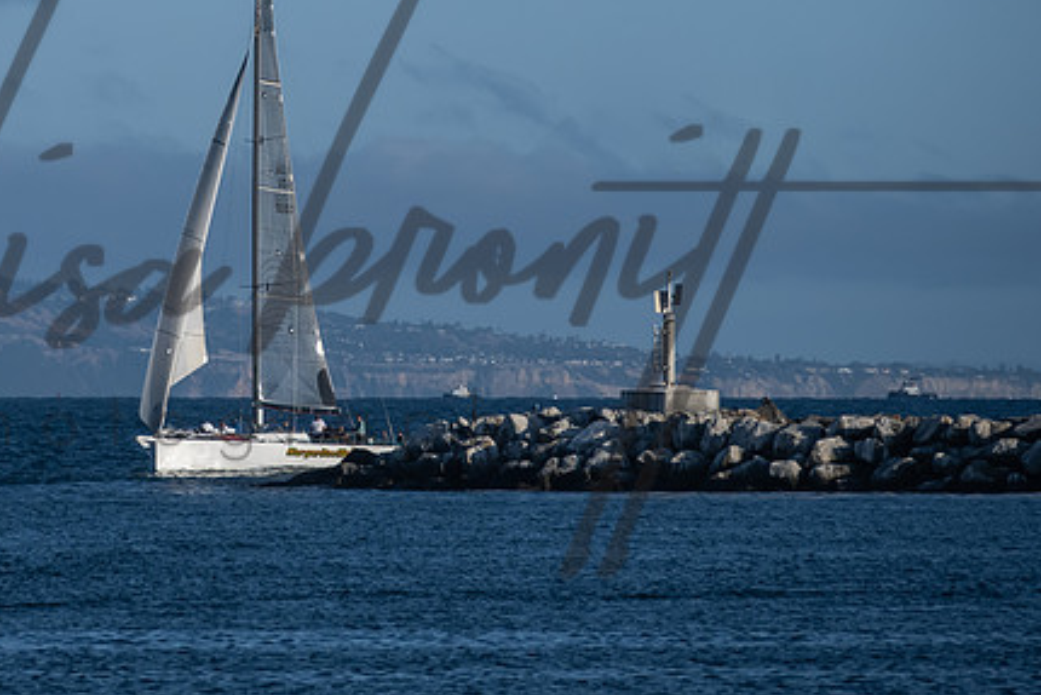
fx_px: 11715
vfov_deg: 3.4
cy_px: 29
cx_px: 165
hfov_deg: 5.1
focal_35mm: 405
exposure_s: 1/2500
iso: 320
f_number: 6.3
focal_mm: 200
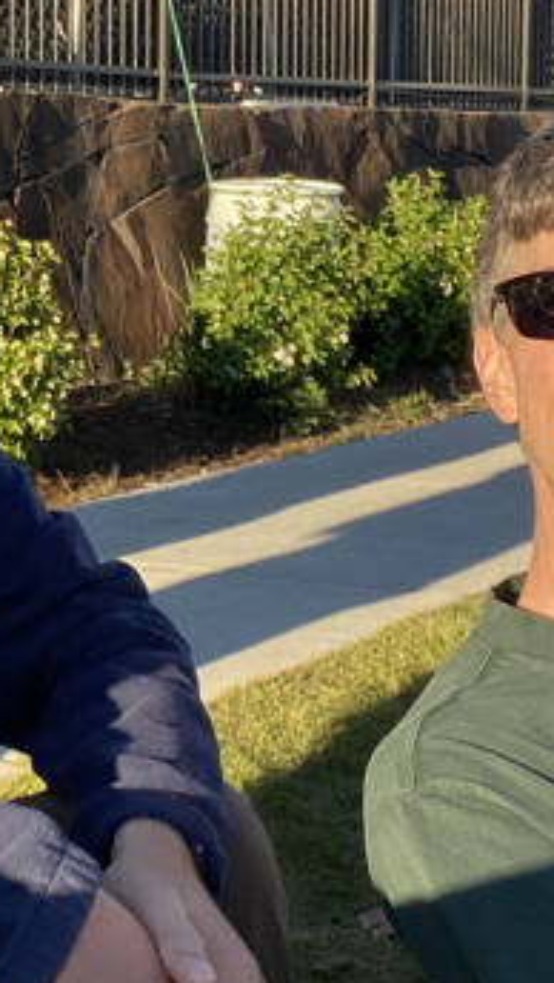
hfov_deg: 15.3
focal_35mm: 76
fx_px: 1981
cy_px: 366
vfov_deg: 27.8
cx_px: -126
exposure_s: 1/413
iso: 25
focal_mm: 2.71
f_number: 2.2
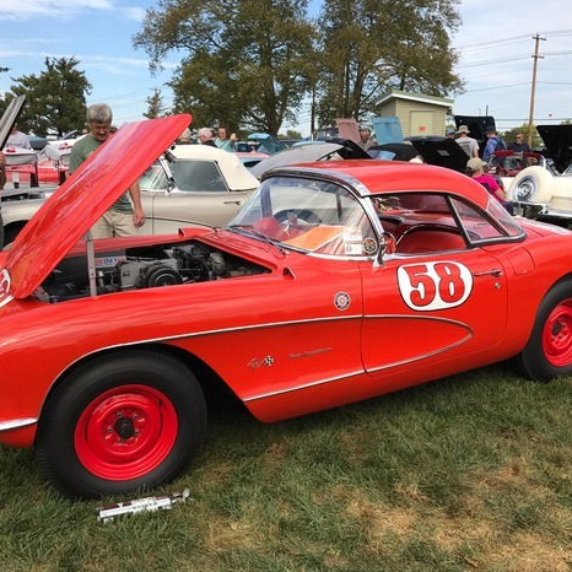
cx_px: 292
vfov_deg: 48.5
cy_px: 286
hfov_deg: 48.4
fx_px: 636
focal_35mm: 34
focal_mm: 3.99
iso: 20
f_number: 1.8
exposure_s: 1/1389
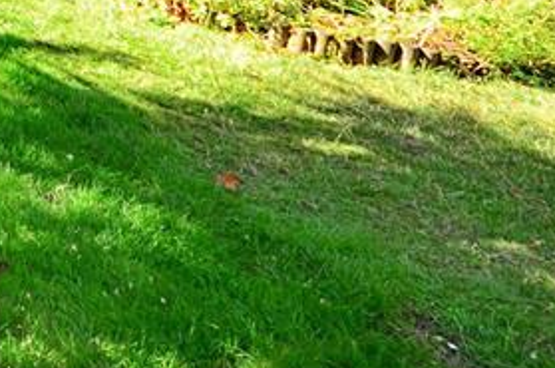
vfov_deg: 19.3
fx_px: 846
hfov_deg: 26.2
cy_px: -270
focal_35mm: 55
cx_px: -284
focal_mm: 10
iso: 200
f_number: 5.6
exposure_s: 1/125
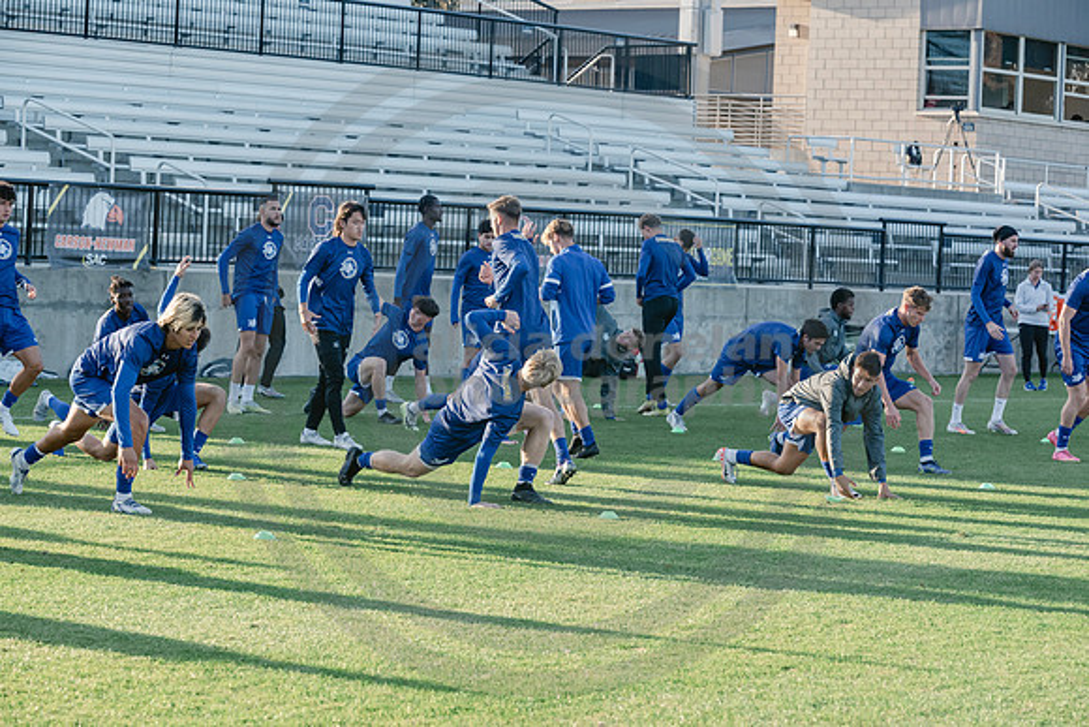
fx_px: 3086
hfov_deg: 20.0
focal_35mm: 102
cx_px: 544
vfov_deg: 13.4
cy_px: 364
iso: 1250
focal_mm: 102
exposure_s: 1/1000
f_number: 6.3
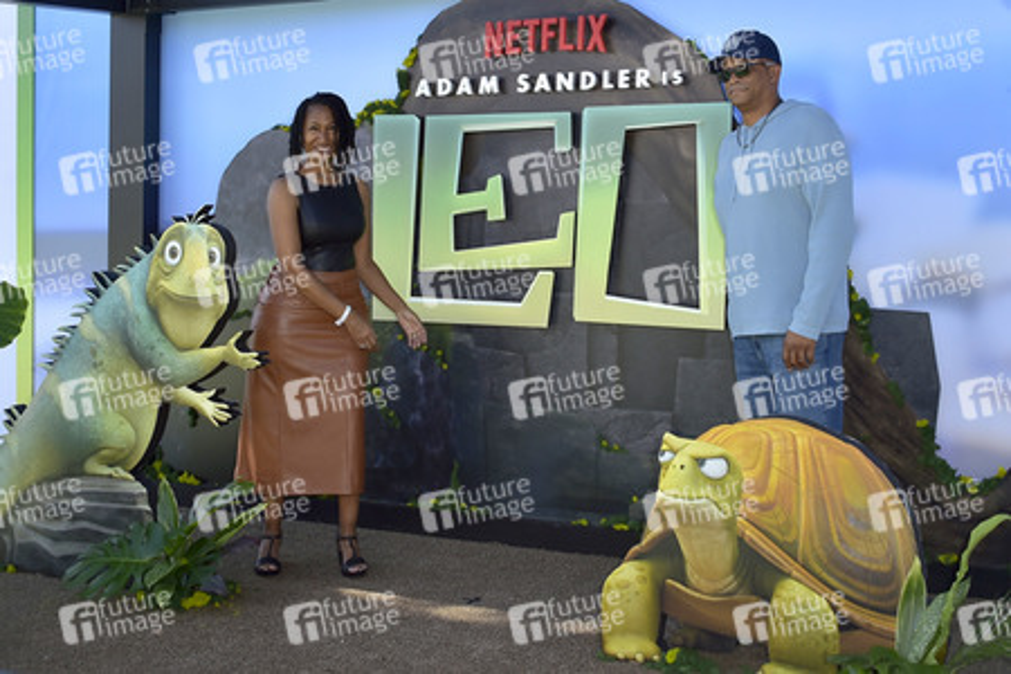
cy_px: 337
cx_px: 506
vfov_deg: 37.9
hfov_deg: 54.4
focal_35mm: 35
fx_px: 983
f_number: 7.1
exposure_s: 1/250
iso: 125
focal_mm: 35
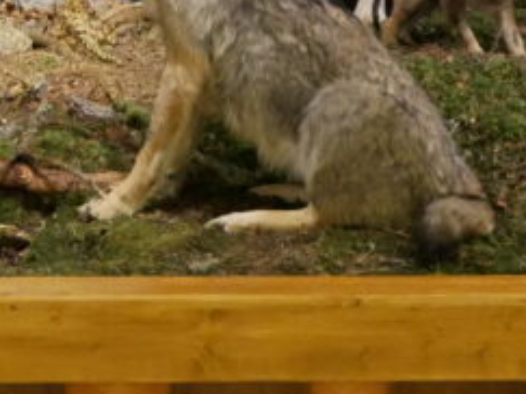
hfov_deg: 12.9
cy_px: -265
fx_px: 2309
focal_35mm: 152
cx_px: 65
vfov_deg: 9.4
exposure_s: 1/60
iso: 3200
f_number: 3.9
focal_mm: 18
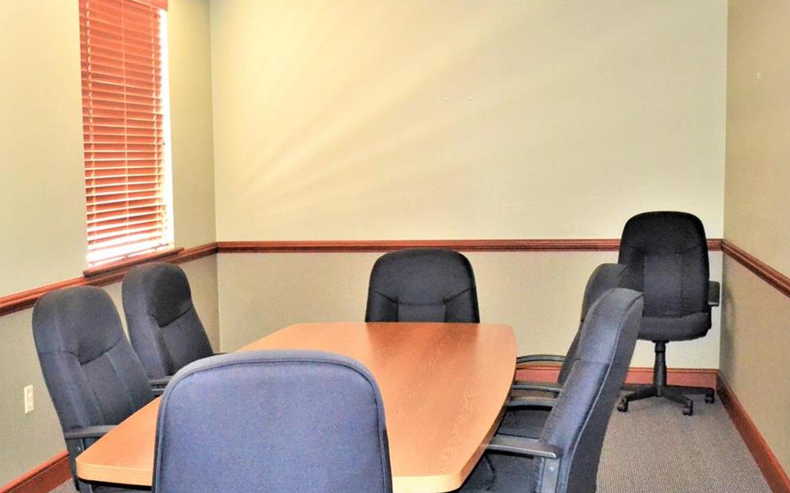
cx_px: 319
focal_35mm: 45
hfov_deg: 44.2
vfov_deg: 28.6
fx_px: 969
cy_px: 280
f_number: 3.5
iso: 3200
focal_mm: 18
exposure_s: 1/60
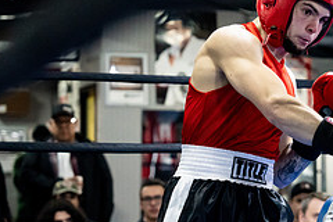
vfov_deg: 8.5
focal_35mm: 162
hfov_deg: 12.5
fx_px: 1498
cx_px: 362
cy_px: 128
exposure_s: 1/1000
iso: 8000
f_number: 2.8
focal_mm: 67
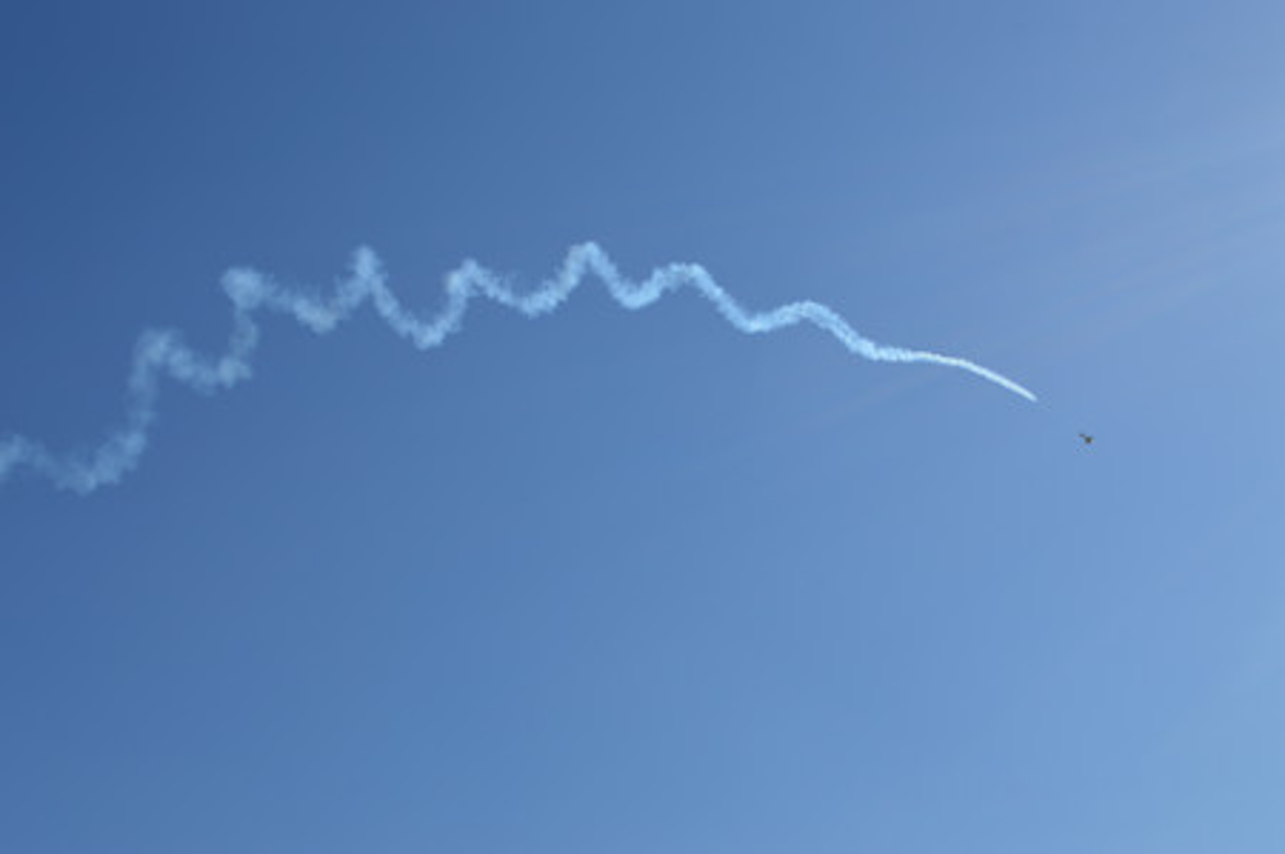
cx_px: 642
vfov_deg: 36.8
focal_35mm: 36
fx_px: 1284
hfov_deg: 53.2
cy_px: 427
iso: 100
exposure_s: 1/320
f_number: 9
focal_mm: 24
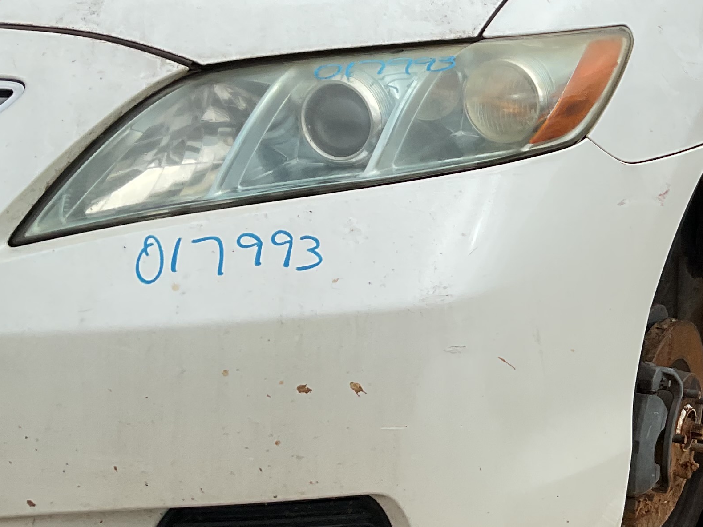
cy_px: 206
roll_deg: -2.8
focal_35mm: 74
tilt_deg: -14.9
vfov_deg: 19.9
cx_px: 795
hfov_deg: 24.4
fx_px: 1503
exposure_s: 1/1144
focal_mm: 3
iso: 16
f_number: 1.8
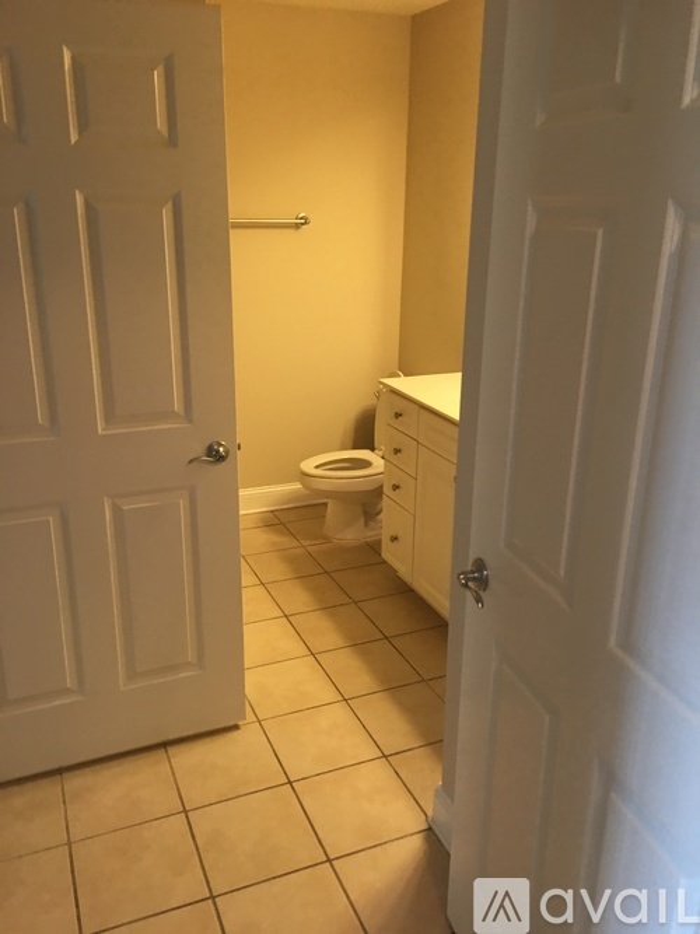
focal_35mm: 29
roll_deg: -0.3
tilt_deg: -20.1
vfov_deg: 61.7
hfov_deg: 48.2
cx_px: 350
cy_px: 467
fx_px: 782
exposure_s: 1/15
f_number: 2.2
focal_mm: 4.15
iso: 64
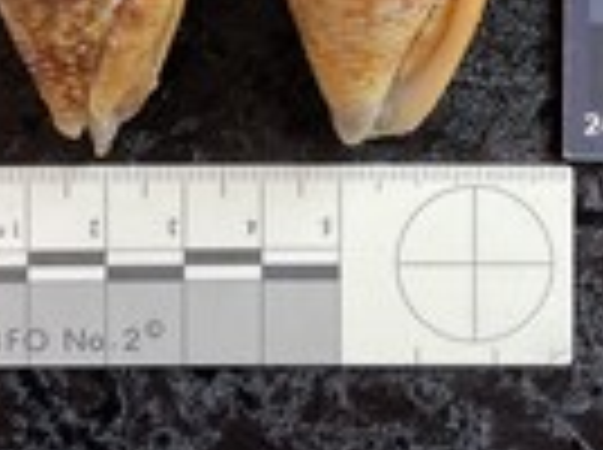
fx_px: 1322
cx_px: 288
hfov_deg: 25.7
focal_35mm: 76
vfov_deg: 18.2
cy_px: -110
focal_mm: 3
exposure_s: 1/120
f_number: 1.8
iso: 64
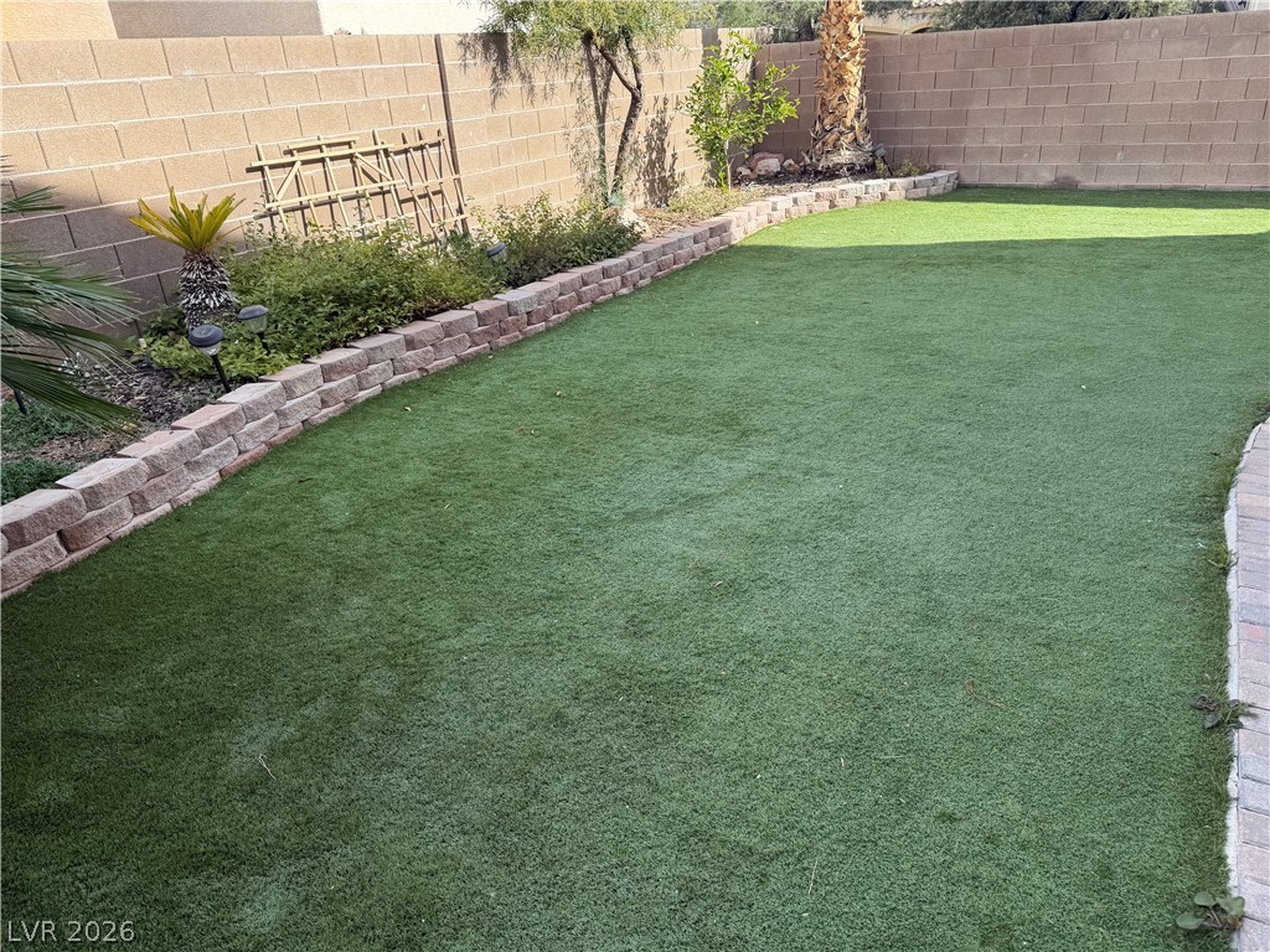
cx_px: 635
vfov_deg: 56.8
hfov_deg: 71.6
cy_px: 476
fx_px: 881
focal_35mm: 24
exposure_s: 1/1046
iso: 80
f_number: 1.78
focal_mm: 6.76
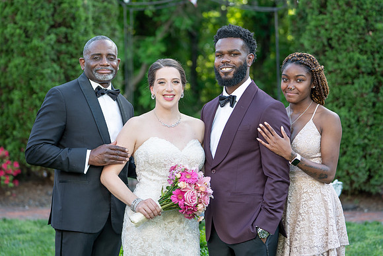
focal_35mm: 85
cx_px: 183
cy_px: 119
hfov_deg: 23.8
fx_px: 909
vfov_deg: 16.0
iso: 160
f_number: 2.8
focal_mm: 76
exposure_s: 1/200
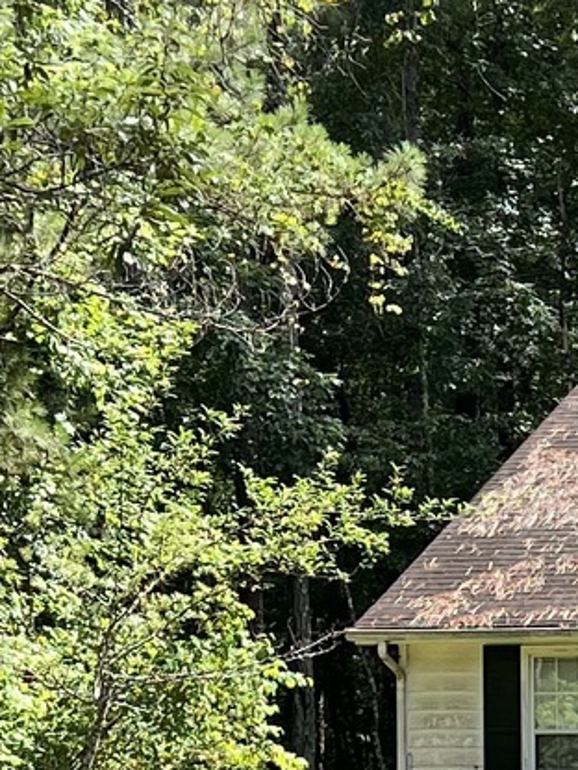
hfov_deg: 10.0
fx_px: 3206
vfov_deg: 13.3
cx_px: 828
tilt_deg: -2.6
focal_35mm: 144
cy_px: 931
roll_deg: -0.1
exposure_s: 1/786
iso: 50
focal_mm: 5.7
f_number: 1.5
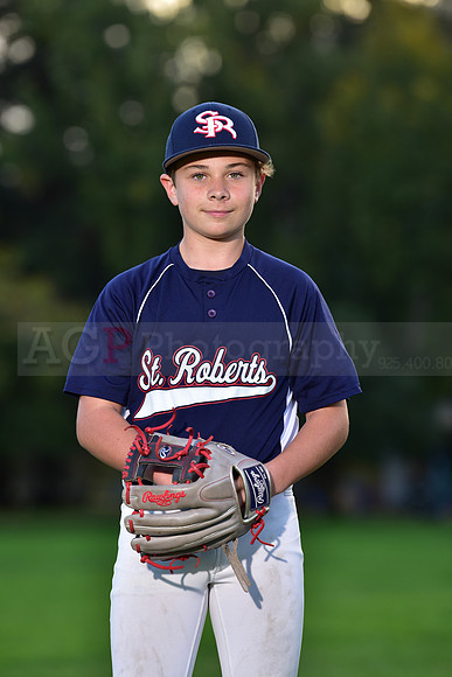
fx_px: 3764
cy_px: 338
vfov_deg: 10.3
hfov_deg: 6.9
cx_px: 226
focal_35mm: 200
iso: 200
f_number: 4.5
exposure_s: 1/250
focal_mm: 200
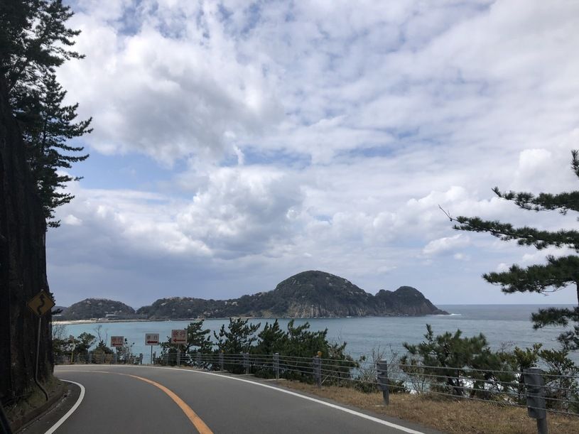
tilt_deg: +10.8
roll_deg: +1.1
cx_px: 290
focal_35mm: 28
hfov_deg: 63.5
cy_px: 217
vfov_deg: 49.7
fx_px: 468
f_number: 1.8
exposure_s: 1/4808
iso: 20
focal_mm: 4
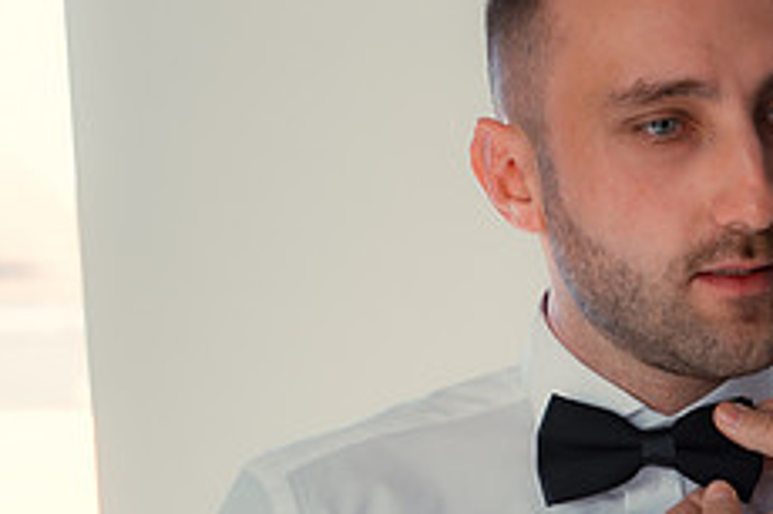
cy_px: 414
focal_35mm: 163
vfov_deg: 8.4
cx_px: 523
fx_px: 3497
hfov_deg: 12.6
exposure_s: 1/125
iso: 400
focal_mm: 55
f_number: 3.5
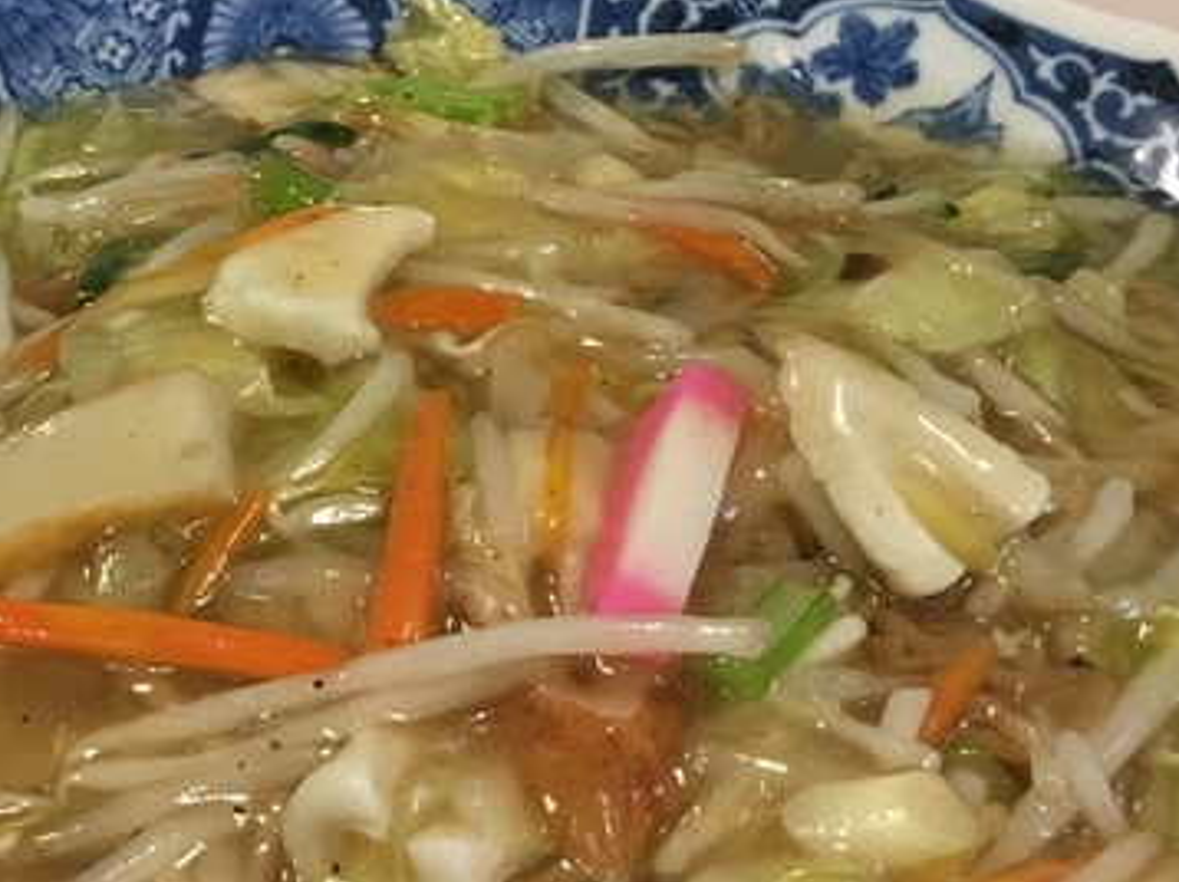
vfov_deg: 17.5
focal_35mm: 83
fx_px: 2825
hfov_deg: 23.1
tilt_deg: -45.2
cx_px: 155
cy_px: 780
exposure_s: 1/15
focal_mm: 4.15
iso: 50
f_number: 2.2
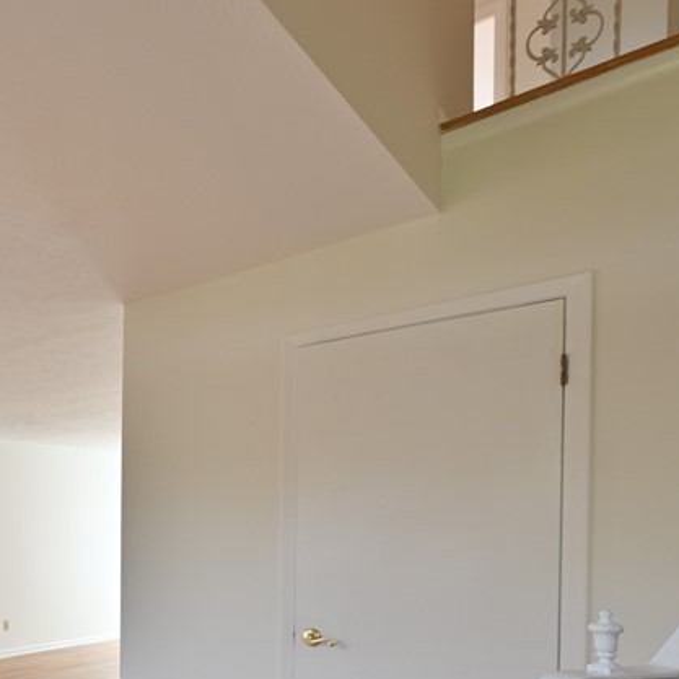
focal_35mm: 31
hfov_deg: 41.1
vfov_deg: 49.3
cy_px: 550
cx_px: -81
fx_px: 688
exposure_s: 1/15
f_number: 9
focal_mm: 14
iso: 800
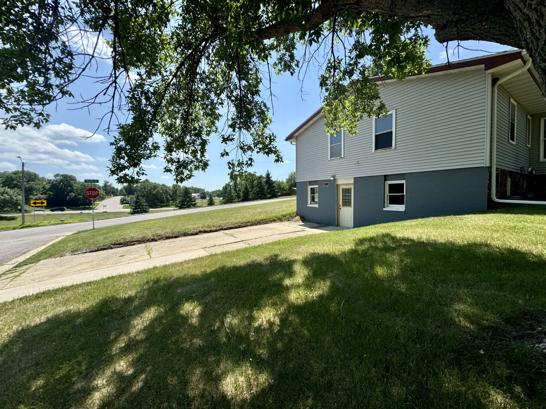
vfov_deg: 85.7
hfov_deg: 102.1
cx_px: 273
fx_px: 221
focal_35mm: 14
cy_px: 204
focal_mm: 2.22
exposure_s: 1/1832
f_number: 2.2
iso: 50
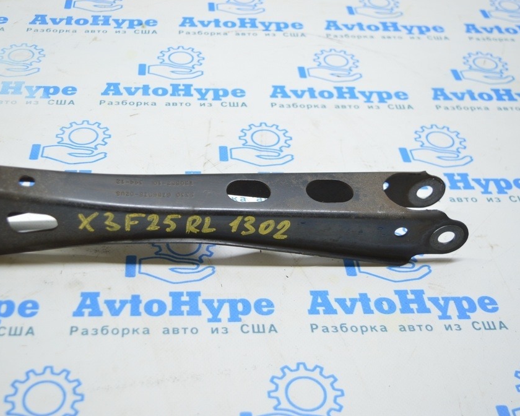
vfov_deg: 31.5
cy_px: 206
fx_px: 739
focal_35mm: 48
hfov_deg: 38.7
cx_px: 214
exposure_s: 1/40
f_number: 4.2
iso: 400
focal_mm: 28
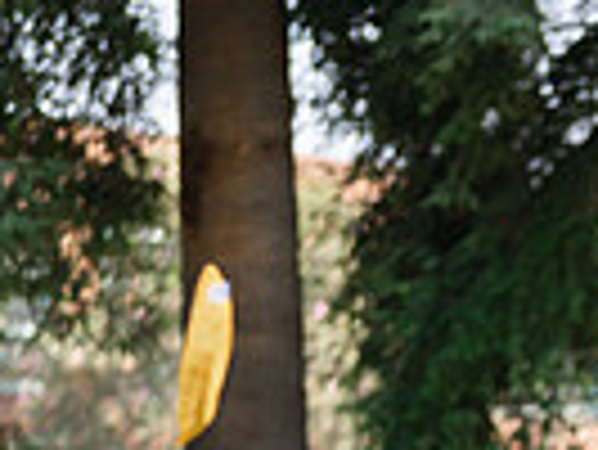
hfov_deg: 9.2
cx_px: 850
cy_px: 835
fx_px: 3614
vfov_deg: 6.9
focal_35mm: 209
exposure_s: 1/640
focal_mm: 50
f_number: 1.8
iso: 64
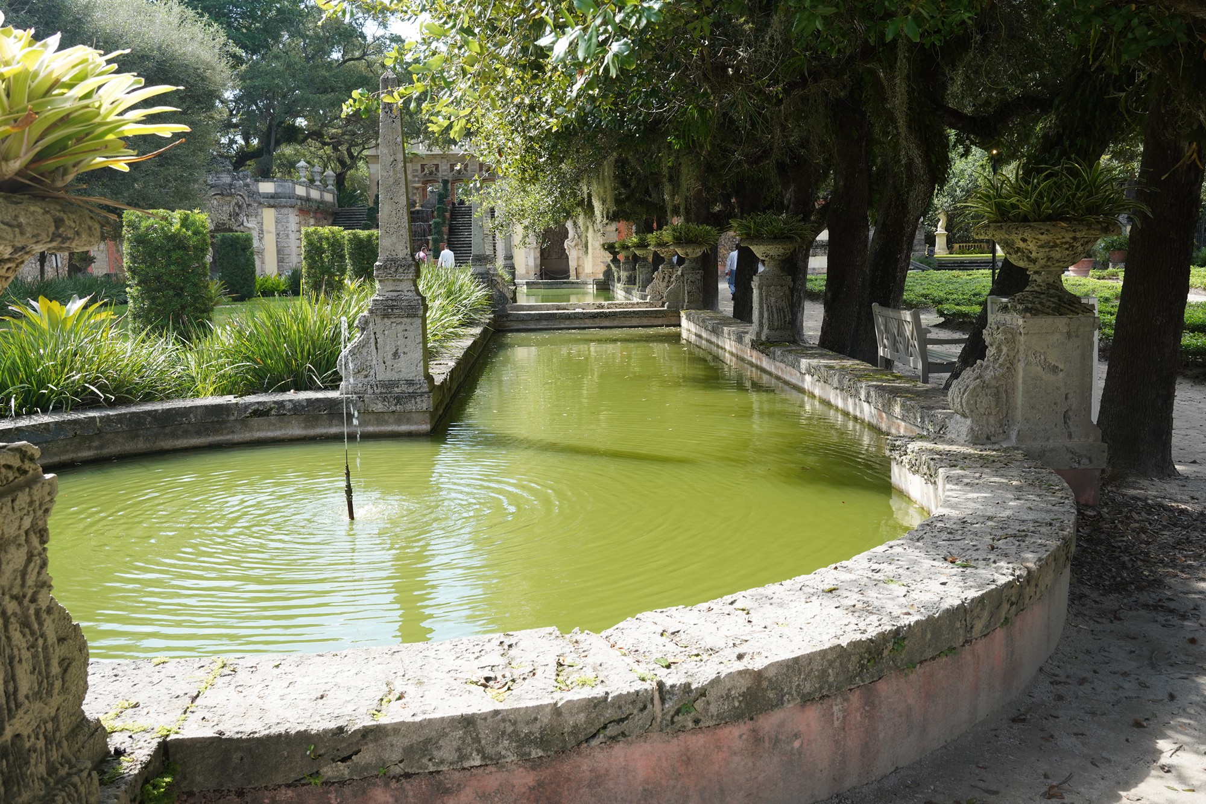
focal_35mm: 34
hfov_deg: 55.8
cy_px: 402
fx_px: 1139
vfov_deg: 38.9
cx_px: 603
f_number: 10
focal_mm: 34
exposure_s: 1/100
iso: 250
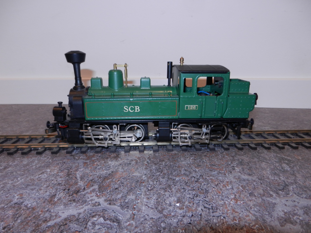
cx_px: 156
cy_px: 116
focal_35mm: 25
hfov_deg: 69.4
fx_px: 225
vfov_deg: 54.9
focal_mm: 4.5
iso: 200
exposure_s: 1/30
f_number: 3.5
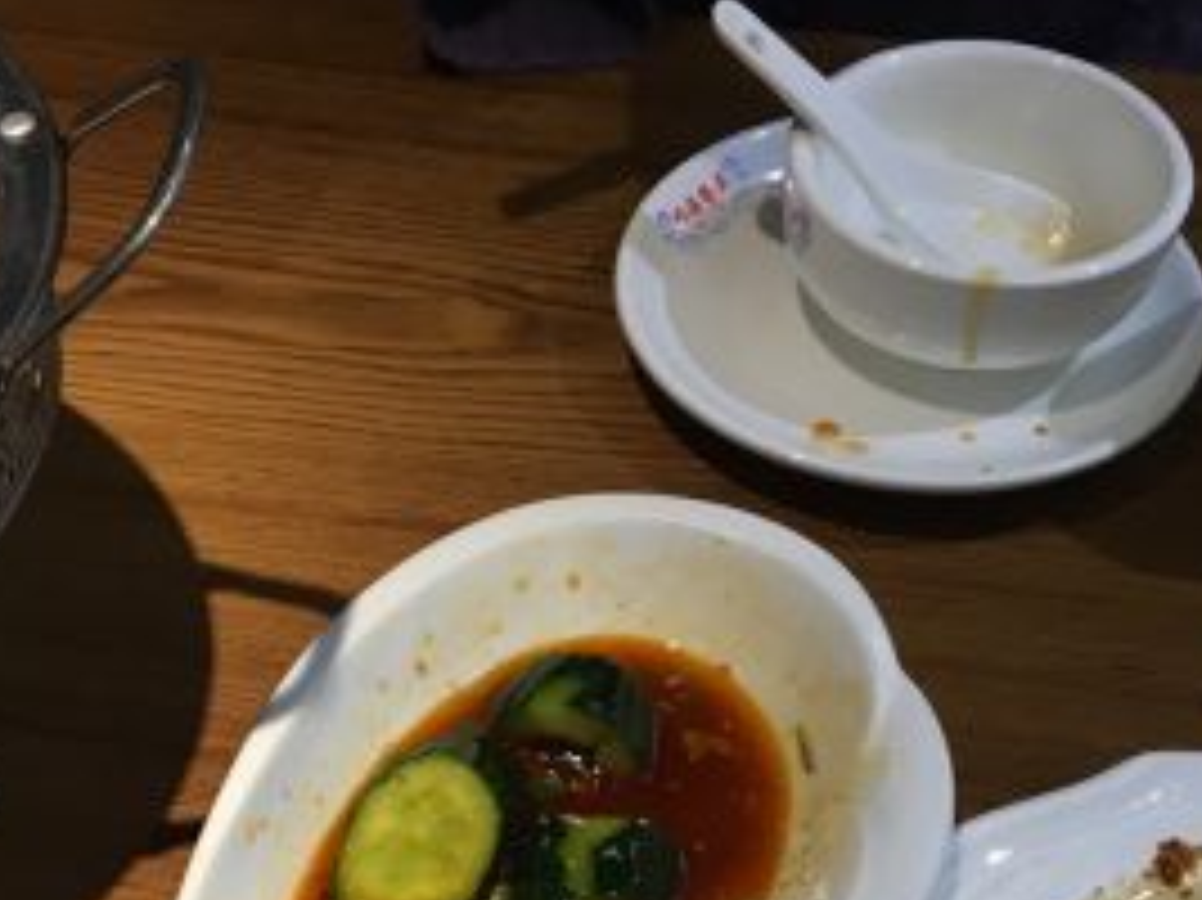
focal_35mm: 76
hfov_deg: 25.3
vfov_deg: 18.9
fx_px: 2638
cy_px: 880
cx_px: 248
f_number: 2.2
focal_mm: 4.15
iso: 64
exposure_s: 1/33
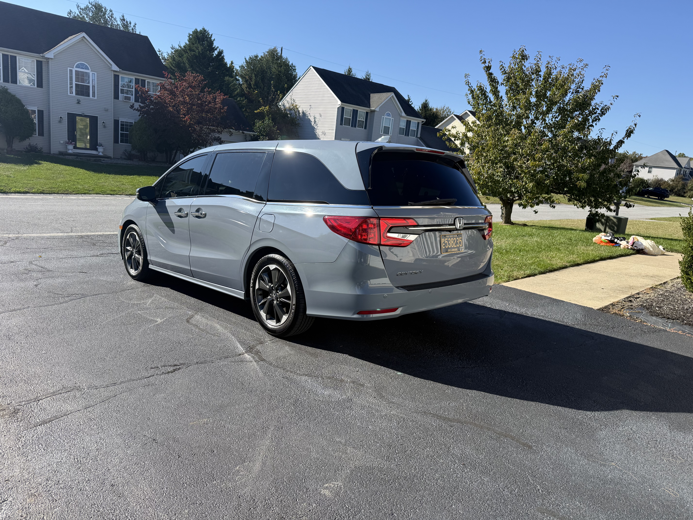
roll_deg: -6.5
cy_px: 260
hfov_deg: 71.6
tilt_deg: -11.7
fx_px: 480
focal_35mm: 24
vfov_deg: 56.8
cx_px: 346
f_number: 1.78
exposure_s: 1/3759
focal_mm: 6.76
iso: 100
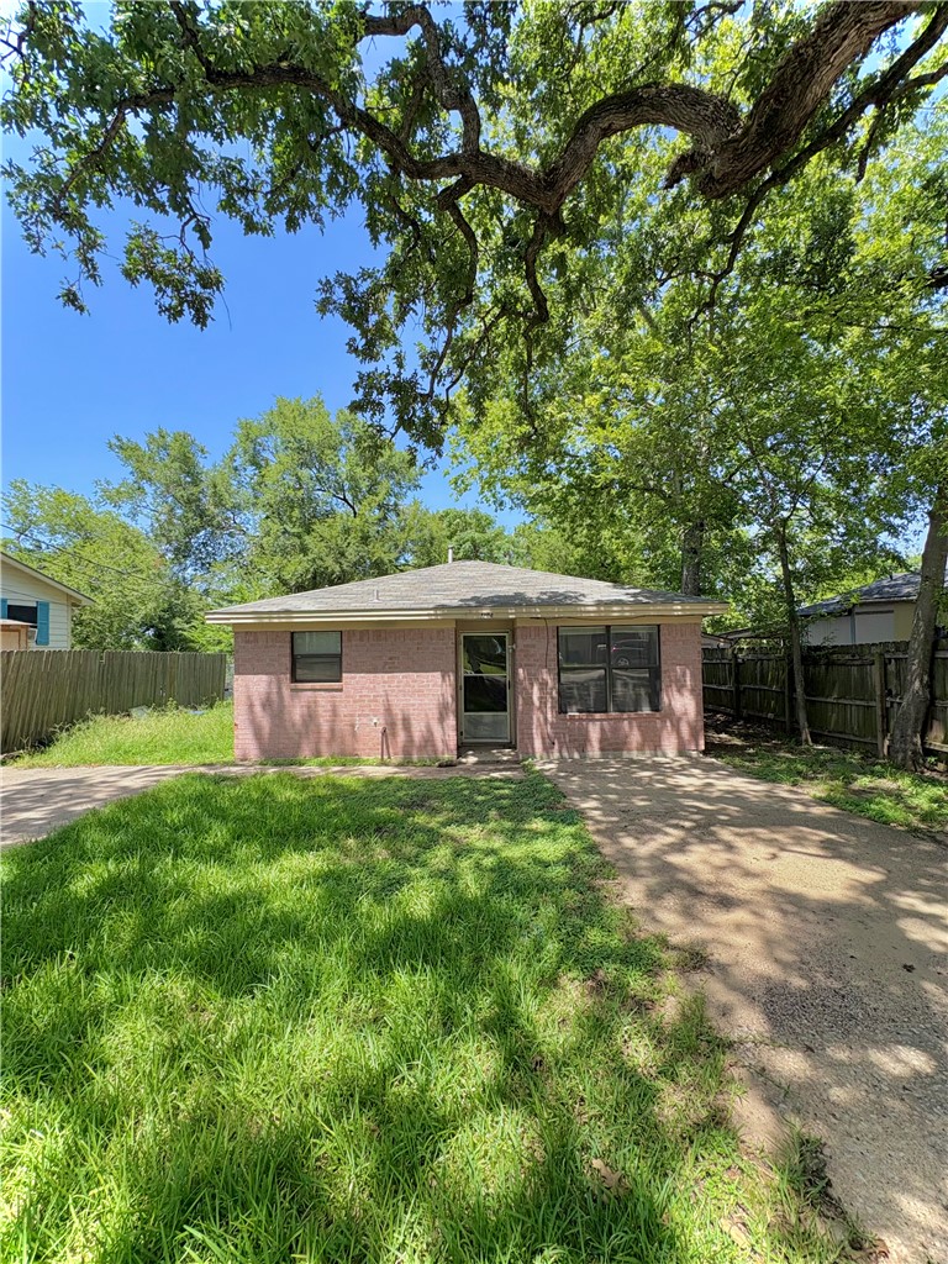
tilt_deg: +3.4
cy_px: 632
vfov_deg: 102.1
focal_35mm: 14
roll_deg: -0.1
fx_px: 511
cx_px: 474
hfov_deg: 85.7
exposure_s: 1/561
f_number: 2.2
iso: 40
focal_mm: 2.22
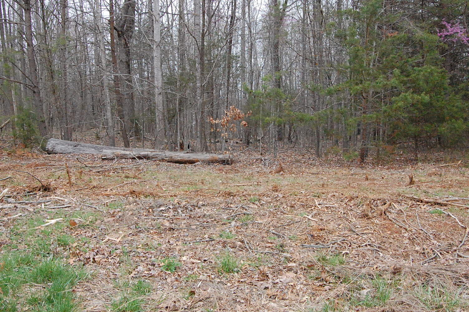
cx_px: 234
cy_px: 156
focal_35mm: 39
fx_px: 508
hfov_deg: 49.6
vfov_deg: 34.1
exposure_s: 1/640
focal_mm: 26
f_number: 13
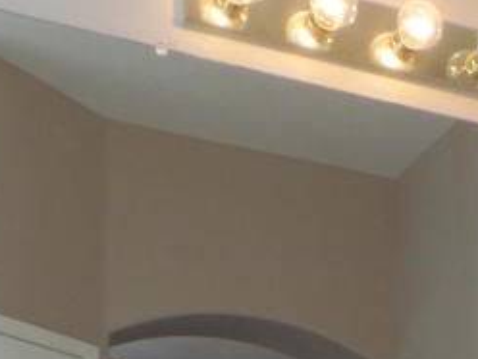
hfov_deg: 18.4
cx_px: 713
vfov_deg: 13.9
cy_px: 647
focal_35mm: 95
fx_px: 1312
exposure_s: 1/30
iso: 100
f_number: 3.5
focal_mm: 4.1
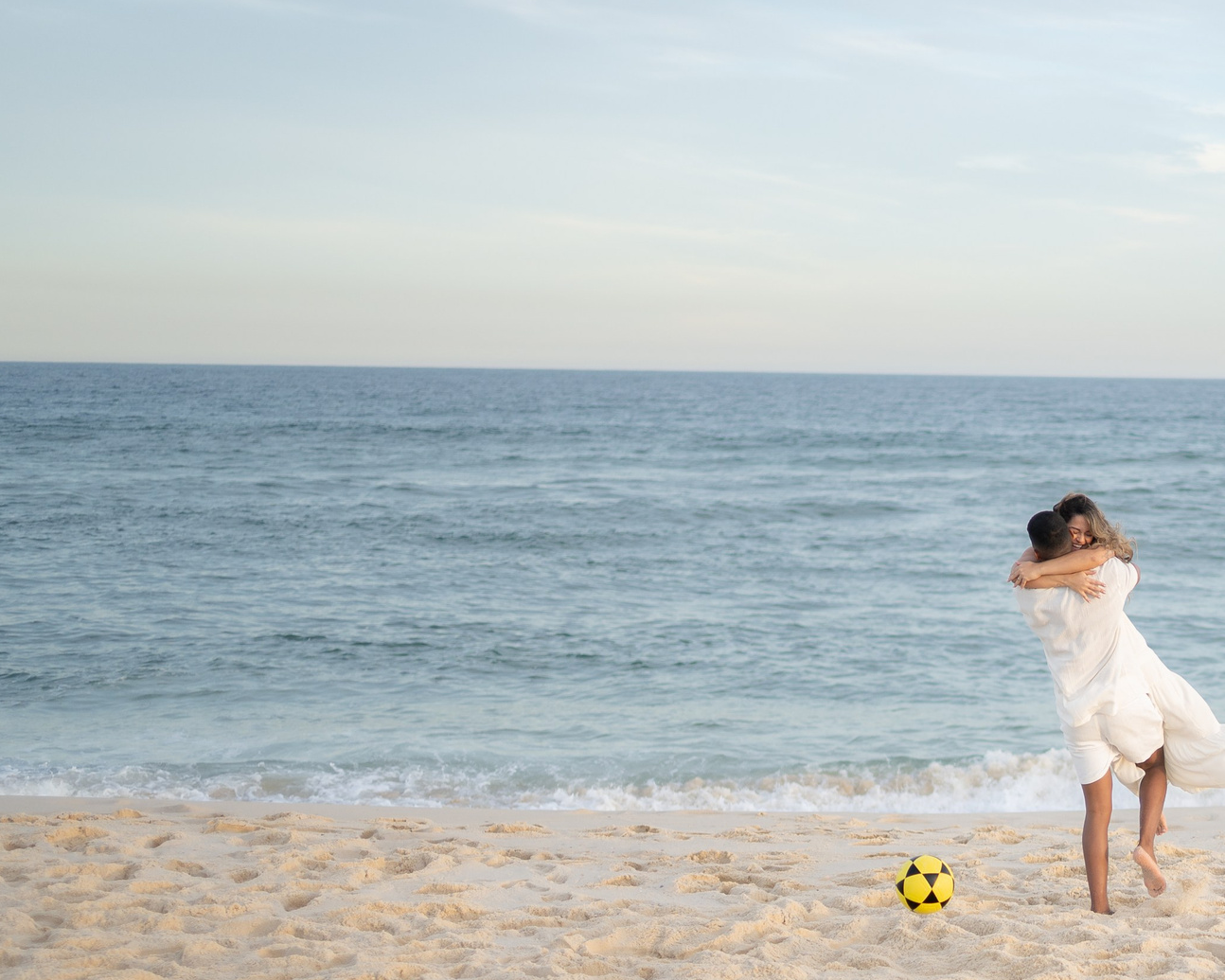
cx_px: 1151
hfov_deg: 27.8
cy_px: 676
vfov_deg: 23.4
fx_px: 2356
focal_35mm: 65
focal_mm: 35
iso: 160
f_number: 1.4
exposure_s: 1/1600
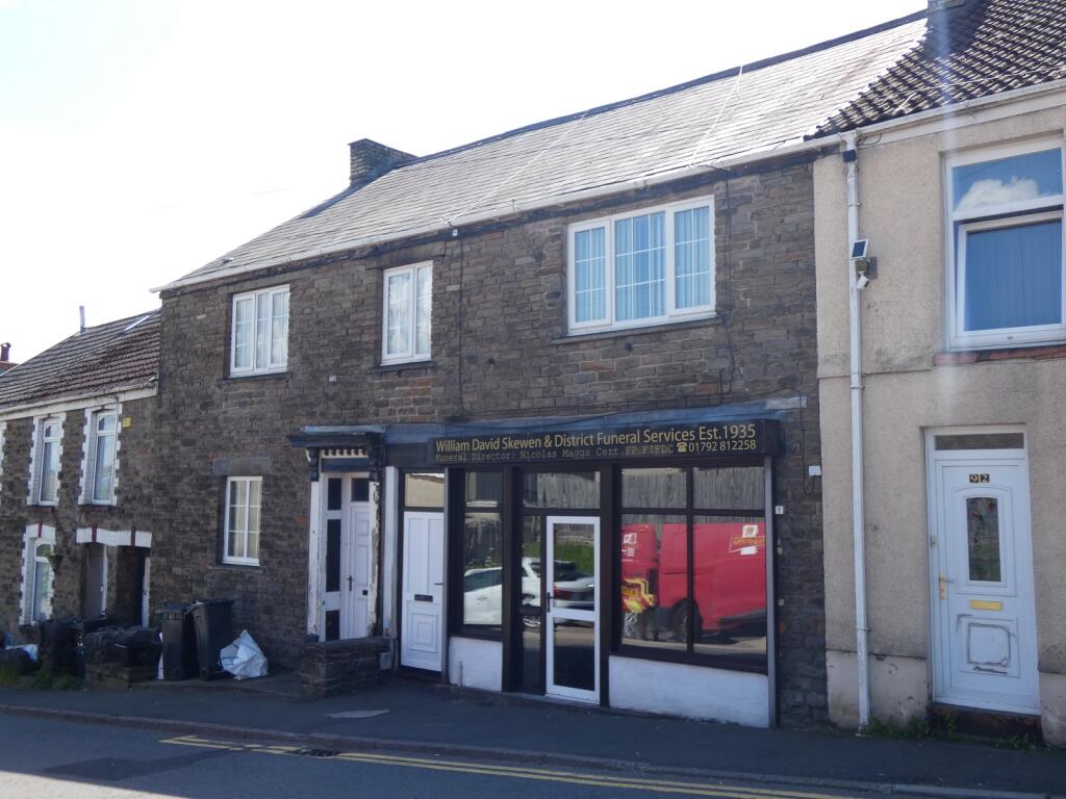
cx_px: 533
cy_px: 400
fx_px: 1078
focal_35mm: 35
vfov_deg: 40.7
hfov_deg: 52.6
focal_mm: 6.2
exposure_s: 1/400
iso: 80
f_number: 3.4
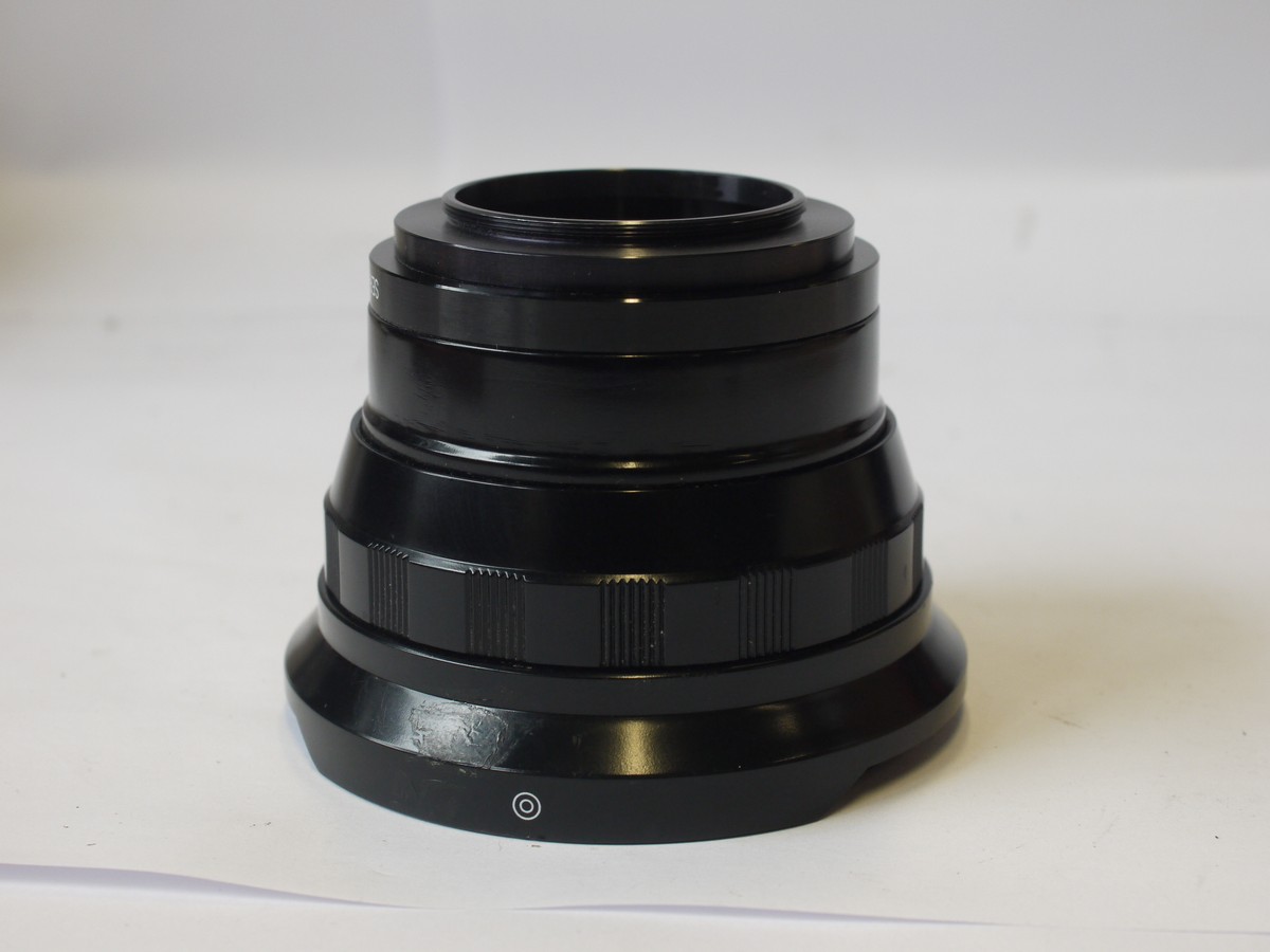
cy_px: 476
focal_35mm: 60
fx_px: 2201
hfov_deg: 32.2
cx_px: 635
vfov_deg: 24.4
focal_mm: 30
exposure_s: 1/60
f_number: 7.1
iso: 400
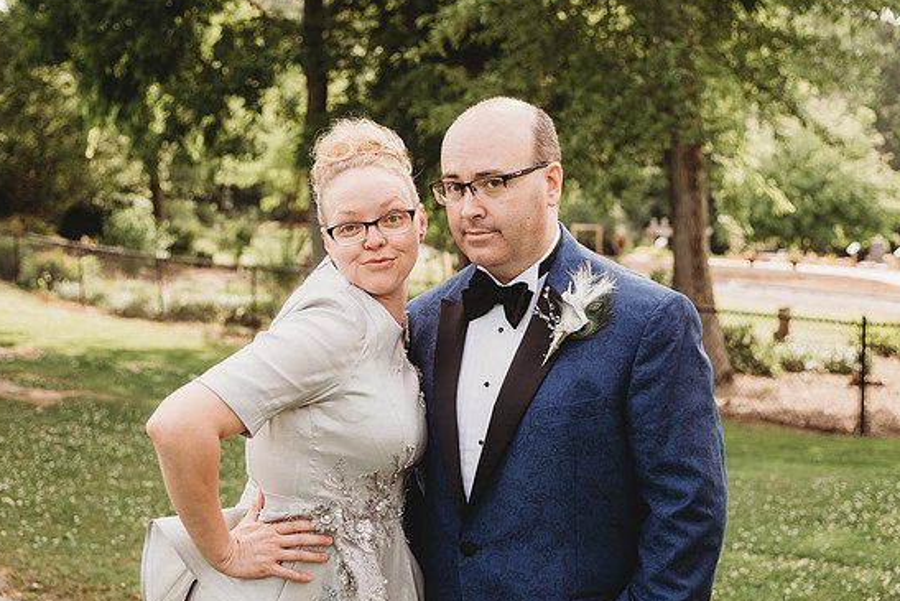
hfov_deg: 37.5
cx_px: 443
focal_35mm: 53
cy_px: 297
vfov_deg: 25.5
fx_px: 1325
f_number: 4
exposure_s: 1/500
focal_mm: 50
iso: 200
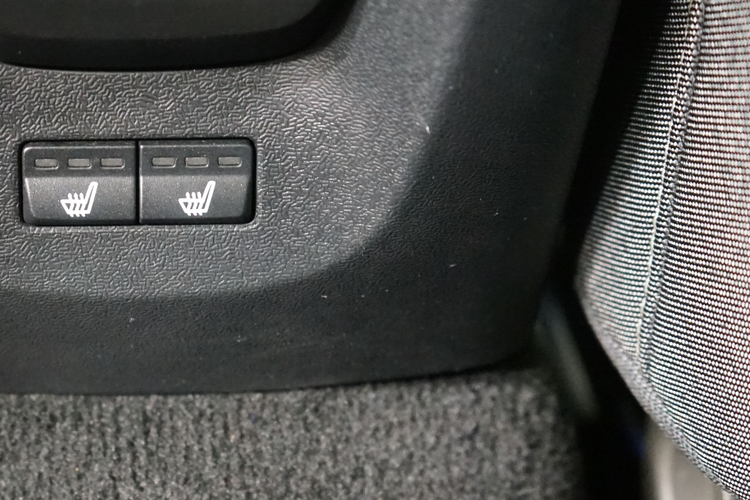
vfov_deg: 18.8
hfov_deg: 27.3
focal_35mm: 72
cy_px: 138
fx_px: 1500
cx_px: 103
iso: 6400
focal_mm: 37
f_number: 4
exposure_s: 1/2
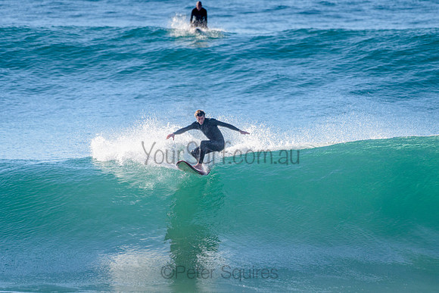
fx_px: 7479
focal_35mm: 613
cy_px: 146
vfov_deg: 2.2
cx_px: 220
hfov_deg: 3.4
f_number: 5.6
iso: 220
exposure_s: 1/2000
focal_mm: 500
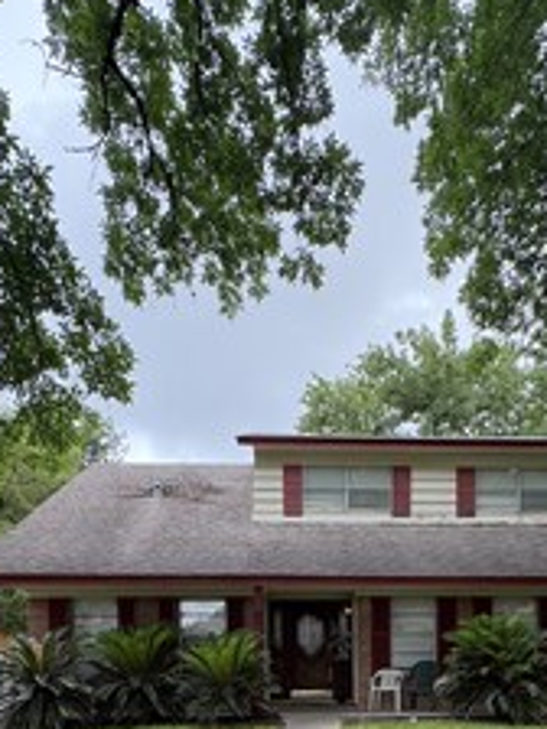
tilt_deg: -3.3
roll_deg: +0.7
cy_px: 683
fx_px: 632
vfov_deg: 51.4
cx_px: 329
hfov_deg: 46.5
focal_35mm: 30
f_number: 2.2
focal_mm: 2.22
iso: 80
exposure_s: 1/134
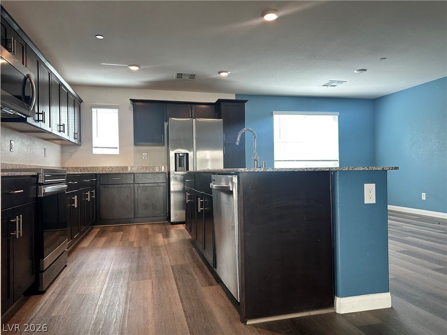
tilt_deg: +0.7
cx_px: 224
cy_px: 168
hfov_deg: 71.6
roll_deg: +0.5
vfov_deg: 56.8
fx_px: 310
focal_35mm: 24
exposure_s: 1/120
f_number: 1.78
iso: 125
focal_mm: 6.86
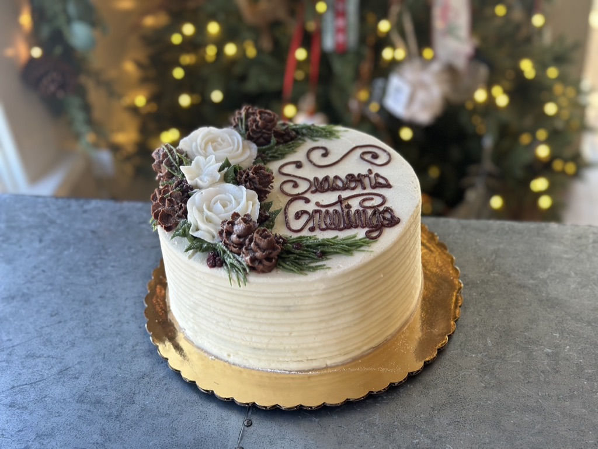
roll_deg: +5.9
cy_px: 224
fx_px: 830
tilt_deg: -38.7
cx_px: 299
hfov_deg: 39.6
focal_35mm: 48
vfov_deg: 30.3
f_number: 1.78
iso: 160
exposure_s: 1/134
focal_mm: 6.86
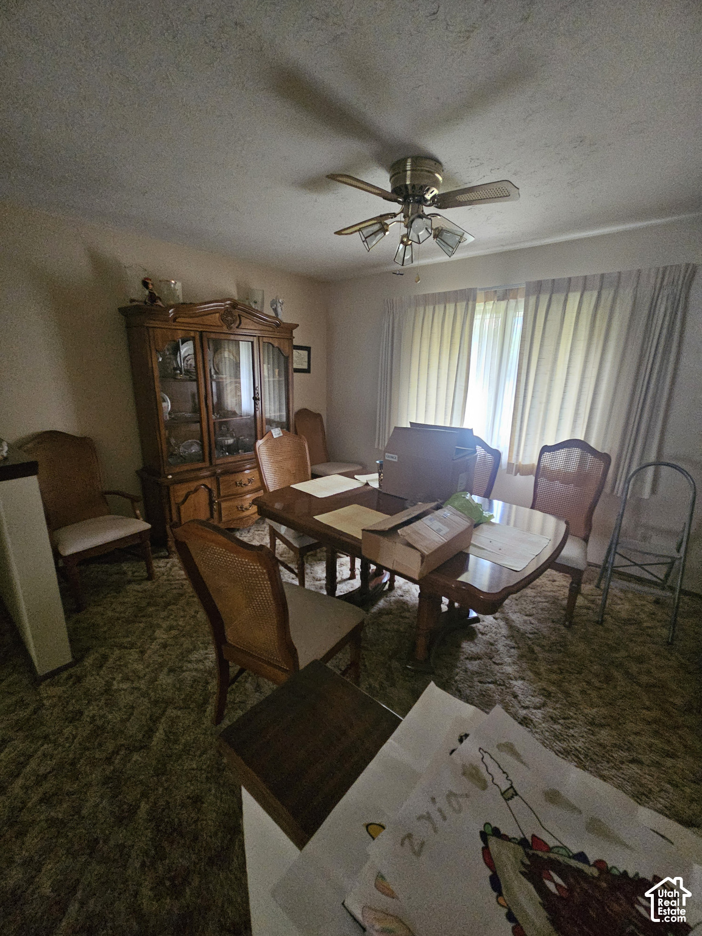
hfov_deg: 89.9
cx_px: 351
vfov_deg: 106.2
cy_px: 468
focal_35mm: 13
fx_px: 352
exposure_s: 1/24
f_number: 2.2
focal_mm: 2.2
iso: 800
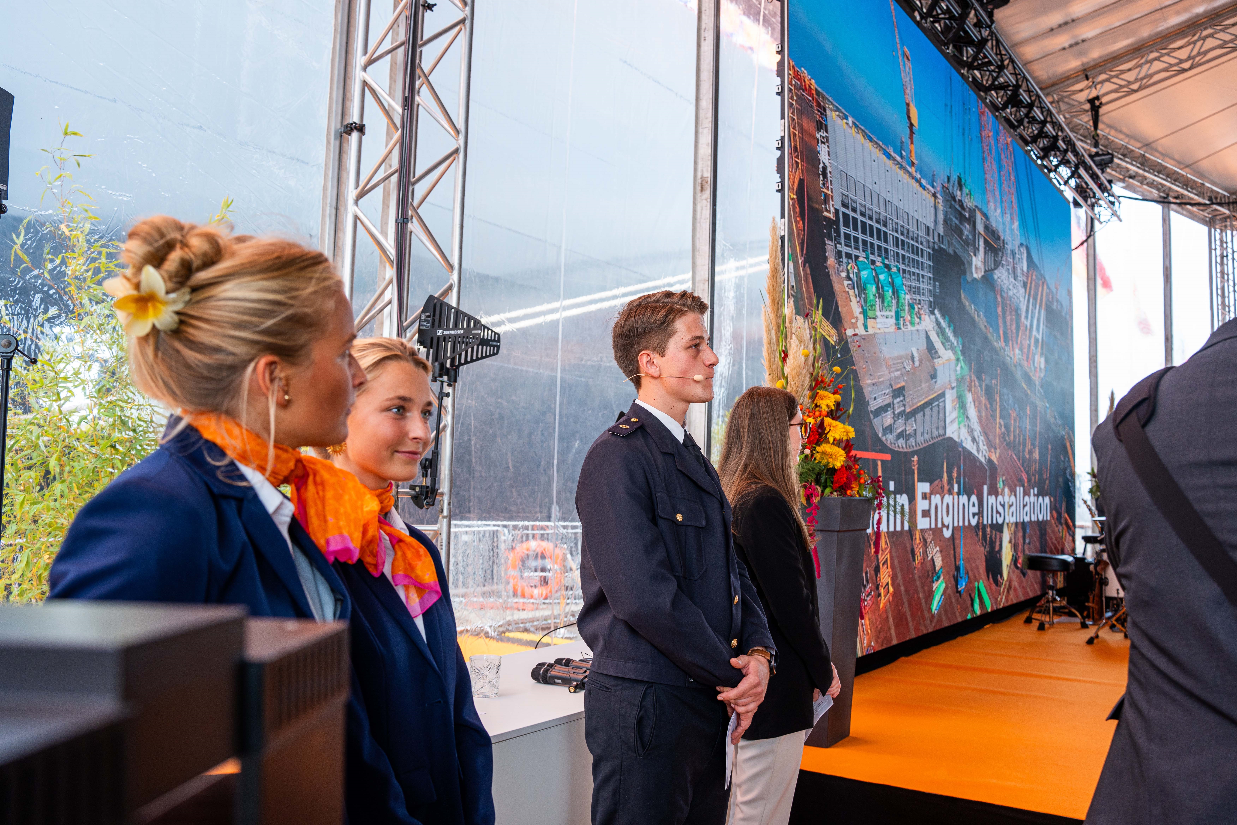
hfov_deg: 63.7
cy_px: 412
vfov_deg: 45.0
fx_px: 996
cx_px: 618
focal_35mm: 29
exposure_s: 1/160
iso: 250
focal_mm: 29
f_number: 4
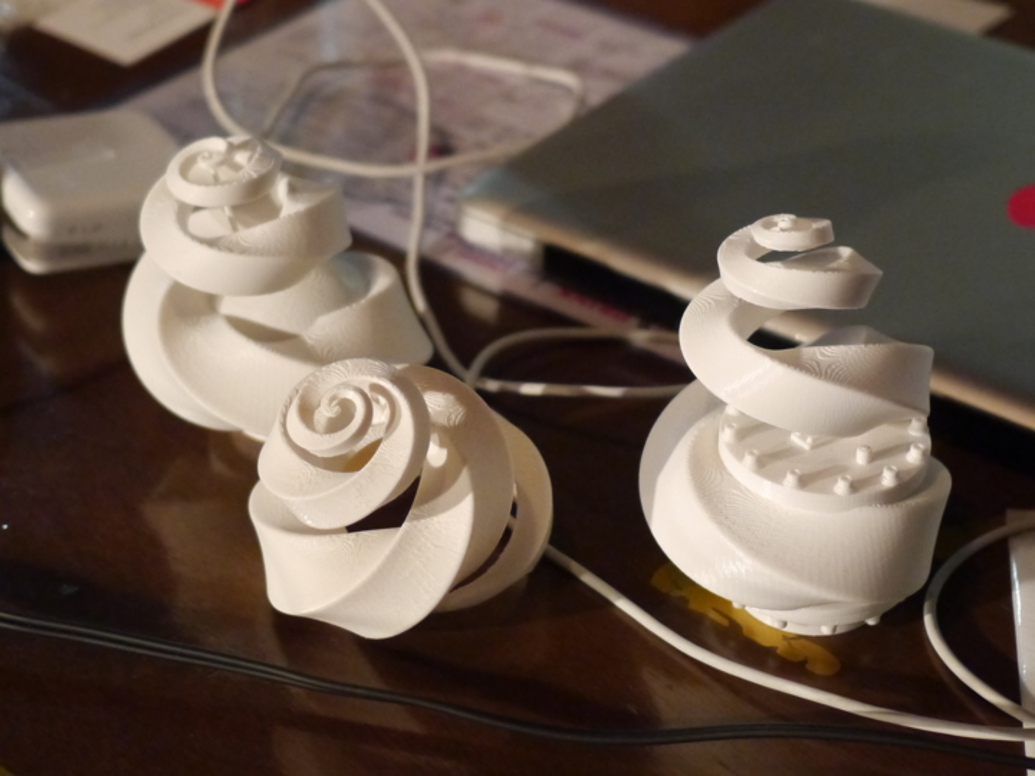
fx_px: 2392
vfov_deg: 18.4
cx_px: 518
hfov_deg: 24.4
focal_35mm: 80
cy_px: 388
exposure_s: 1/200
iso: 1600
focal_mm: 20
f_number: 1.7
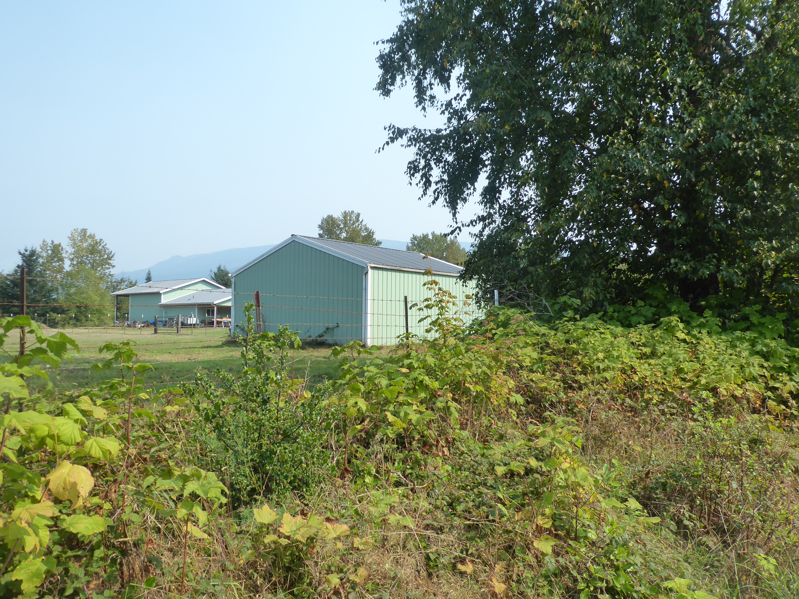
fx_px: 669
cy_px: 300
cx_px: 400
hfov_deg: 61.7
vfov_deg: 48.2
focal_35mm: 29
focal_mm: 5
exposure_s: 1/500
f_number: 3.5
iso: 125
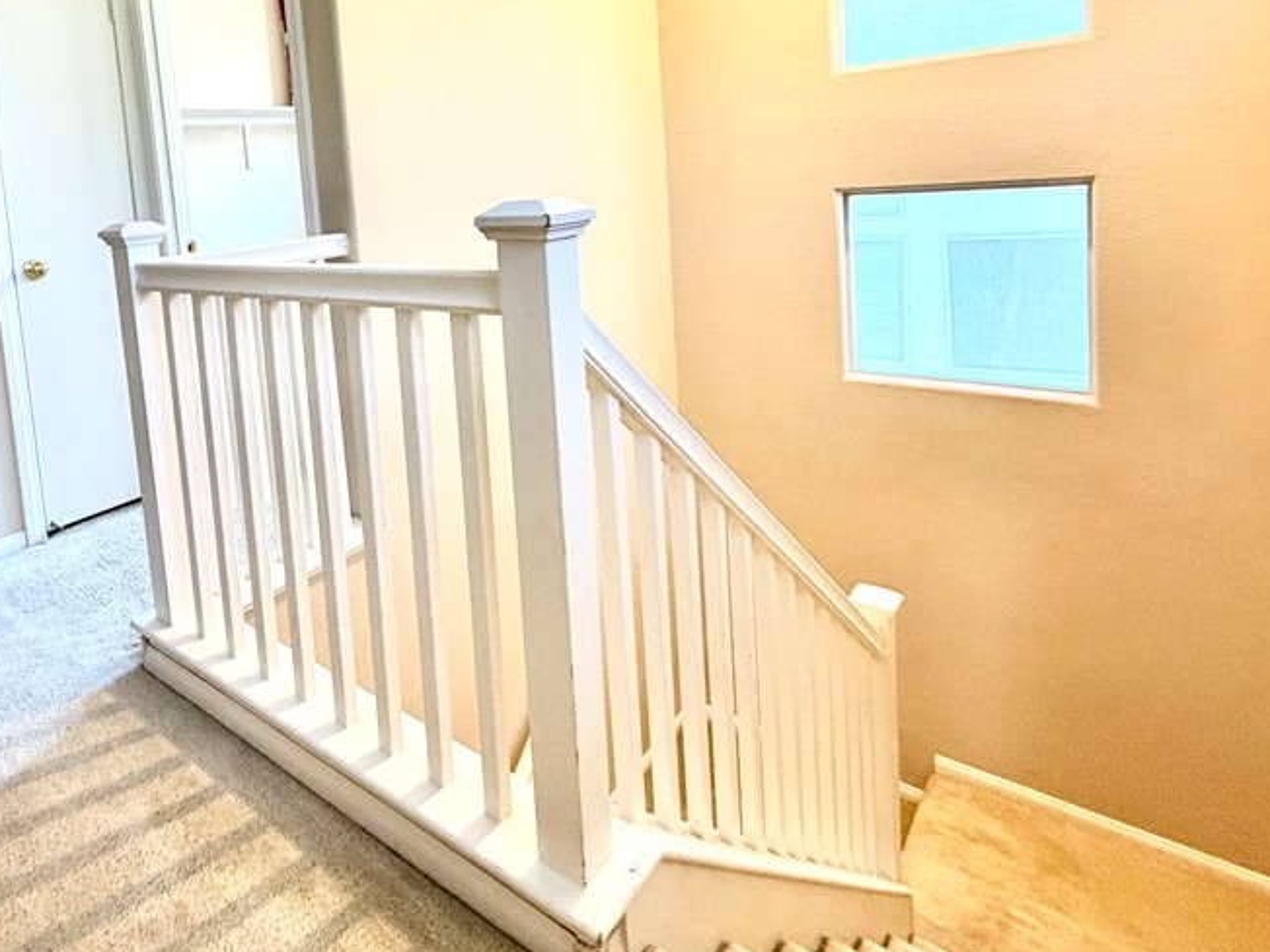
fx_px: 807
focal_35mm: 22
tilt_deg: -6.1
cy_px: 259
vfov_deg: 58.5
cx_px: 378
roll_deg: +5.2
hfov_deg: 73.0
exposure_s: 1/60
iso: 320
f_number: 2.2
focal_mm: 2.22
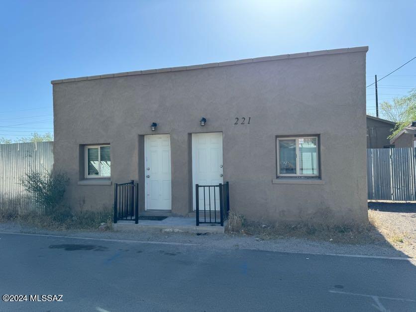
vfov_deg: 56.8
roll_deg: +0.9
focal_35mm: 24
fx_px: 288
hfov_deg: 71.6
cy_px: 156
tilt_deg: +1.4
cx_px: 208
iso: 80
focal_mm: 6.76
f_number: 1.78
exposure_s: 1/3096
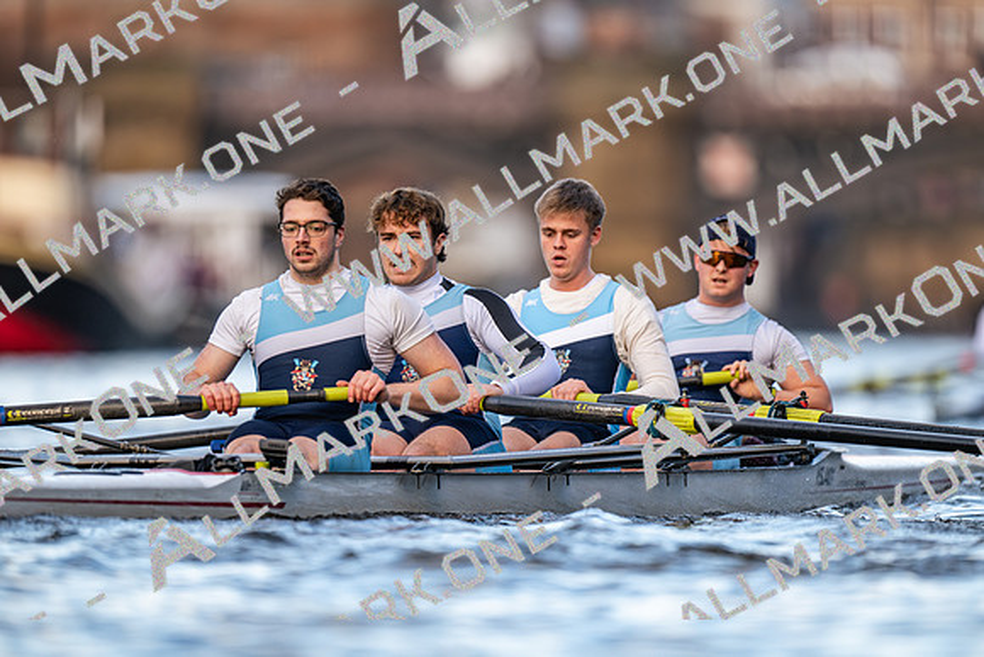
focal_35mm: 600
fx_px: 16403
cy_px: 328
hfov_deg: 3.4
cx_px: 492
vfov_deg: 2.3
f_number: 4
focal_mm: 600
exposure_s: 1/2500
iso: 1400
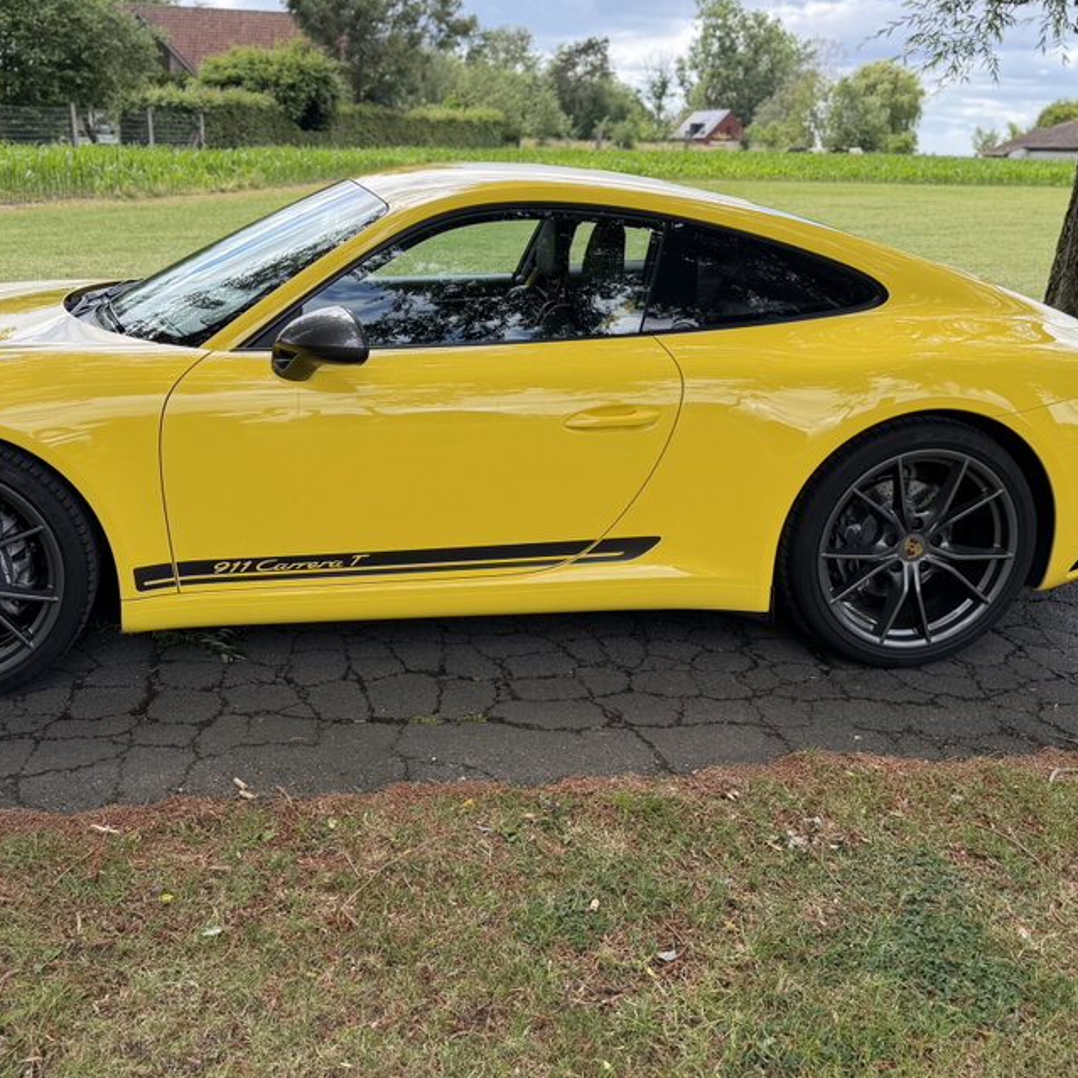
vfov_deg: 48.4
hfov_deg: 48.0
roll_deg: -2.4
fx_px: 1198
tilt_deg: -16.4
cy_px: 503
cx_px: 410
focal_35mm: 34
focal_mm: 6.76
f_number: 1.78
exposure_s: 1/1337
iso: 100
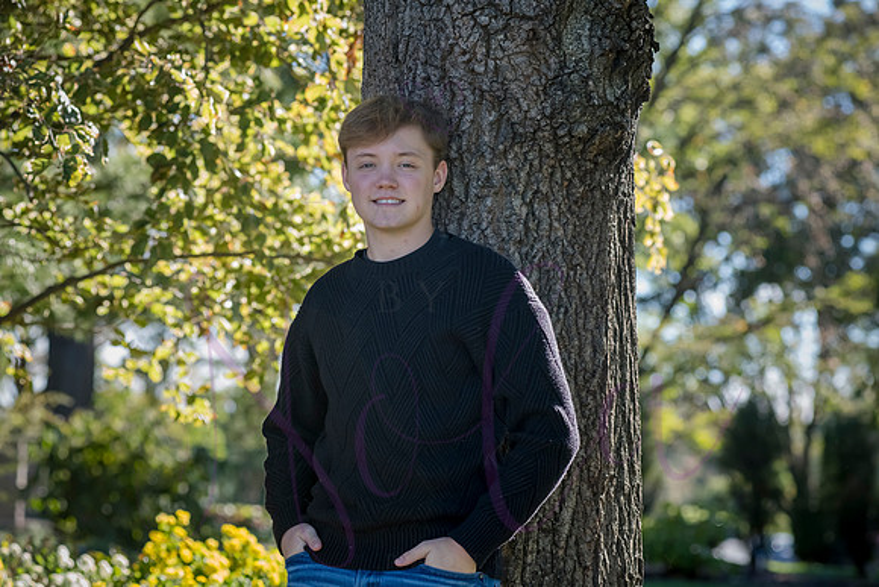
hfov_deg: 19.5
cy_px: 294
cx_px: 440
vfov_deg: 13.0
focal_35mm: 105
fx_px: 2564
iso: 800
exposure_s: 1/800
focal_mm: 105
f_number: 5
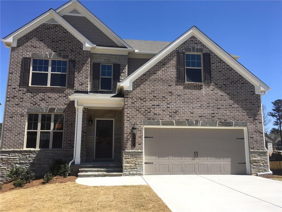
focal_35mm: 29
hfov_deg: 61.7
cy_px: 106
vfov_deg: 48.2
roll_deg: +0.5
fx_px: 236
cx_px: 141
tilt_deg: +8.9
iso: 25
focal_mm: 4.15
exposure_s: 1/1603
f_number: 2.2
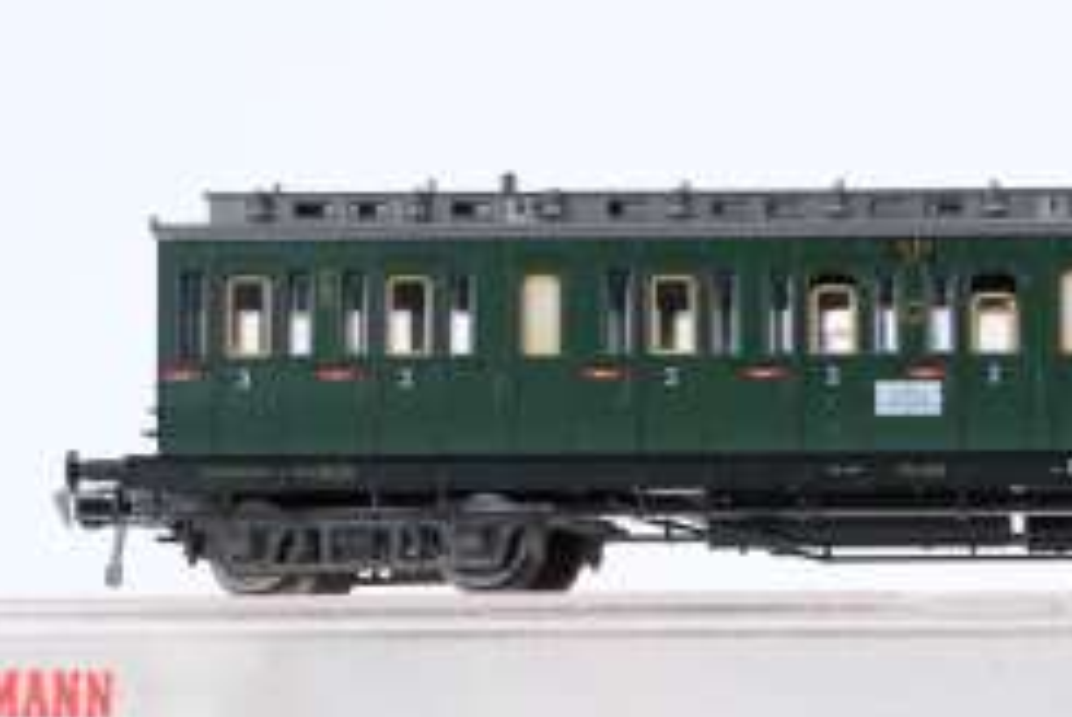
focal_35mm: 110
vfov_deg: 12.4
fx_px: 3279
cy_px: 695
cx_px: 998
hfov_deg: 18.2
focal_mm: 30
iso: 640
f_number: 10
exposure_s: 1/125
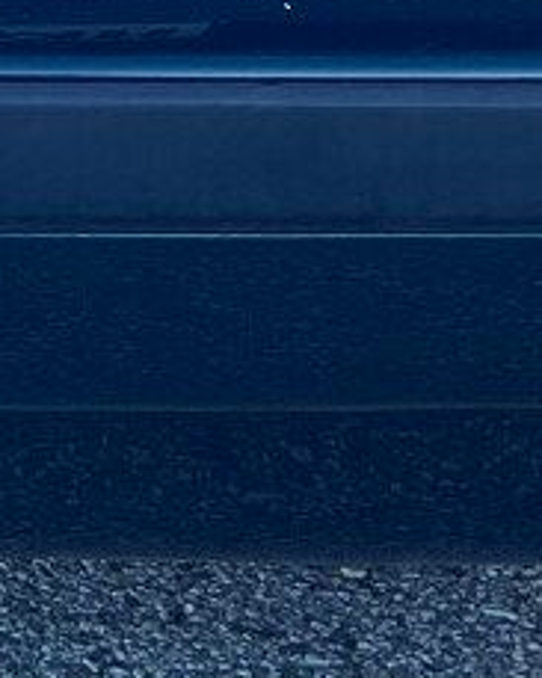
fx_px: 4334
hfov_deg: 7.1
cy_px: -910
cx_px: -145
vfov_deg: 8.3
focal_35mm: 216
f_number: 1.5
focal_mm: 5.7
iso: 50
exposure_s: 1/355
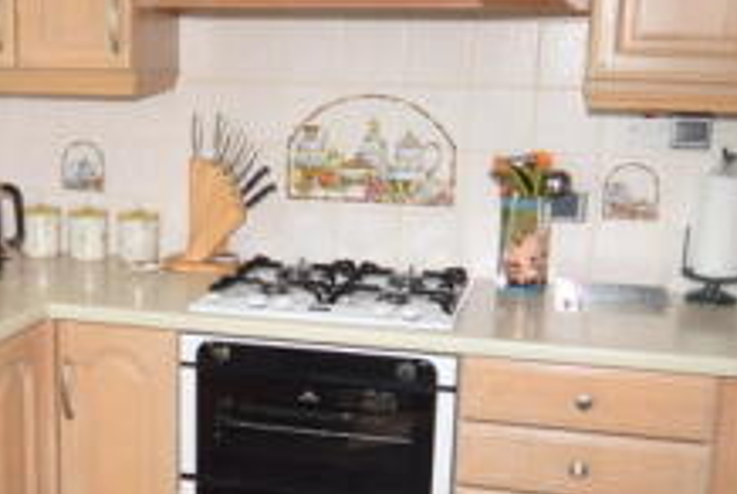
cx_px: 184
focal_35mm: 54
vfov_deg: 25.1
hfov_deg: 36.0
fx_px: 1107
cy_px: 293
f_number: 5
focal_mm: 12
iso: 100
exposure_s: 1/100
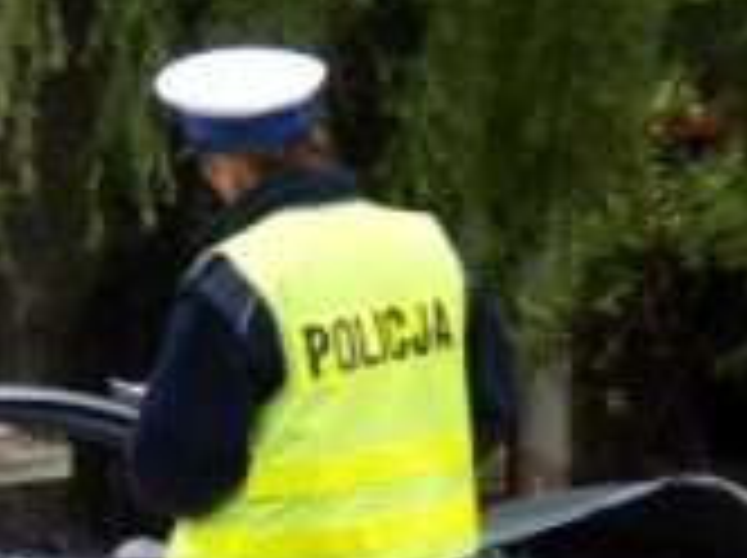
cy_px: 673
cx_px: 112
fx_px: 3189
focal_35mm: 148
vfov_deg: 9.9
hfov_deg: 13.3
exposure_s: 1/80
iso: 100
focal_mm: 8.9
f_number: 4
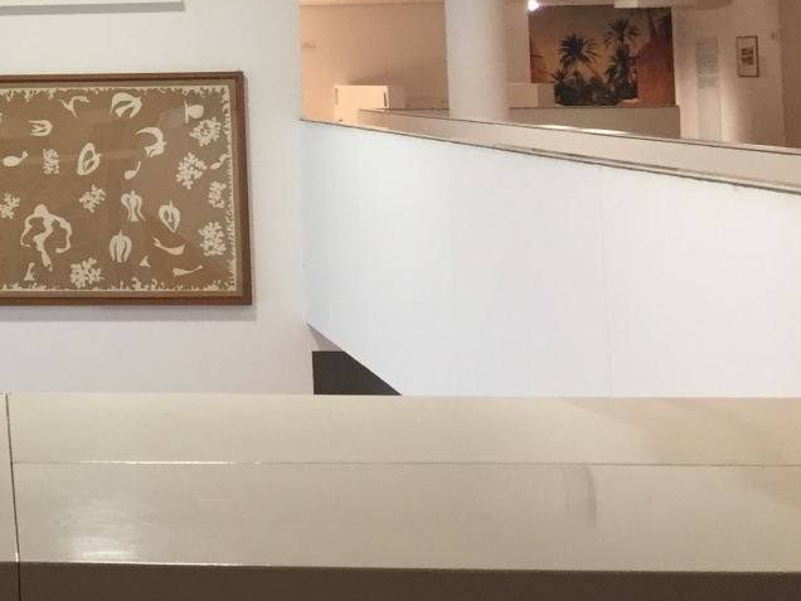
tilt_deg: +3.6
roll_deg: +0.4
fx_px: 1689
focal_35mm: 73
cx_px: -191
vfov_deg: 19.5
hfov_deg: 24.0
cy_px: -23
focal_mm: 4.15
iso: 125
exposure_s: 1/33
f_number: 2.2
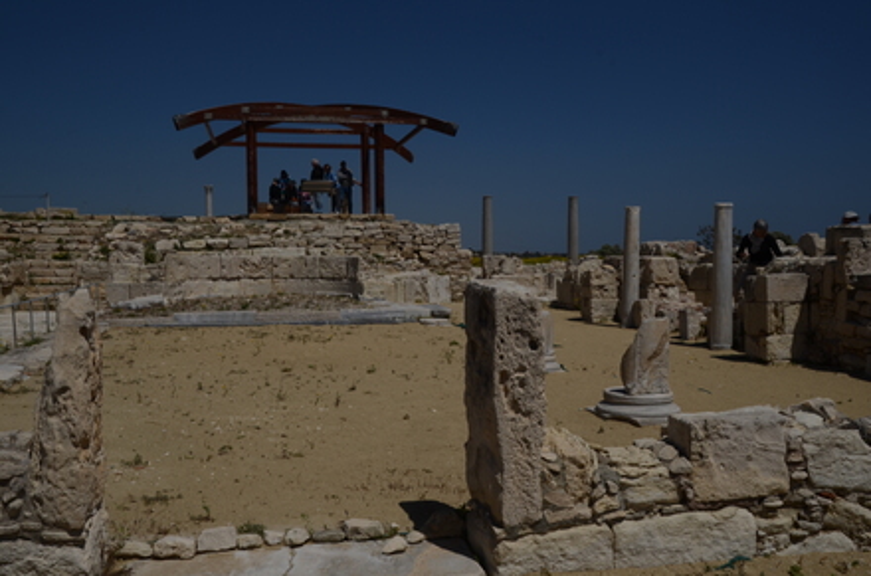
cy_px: 288
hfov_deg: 57.3
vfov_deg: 39.8
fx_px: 796
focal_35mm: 33
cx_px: 436
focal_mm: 22
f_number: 13
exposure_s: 1/640
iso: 100
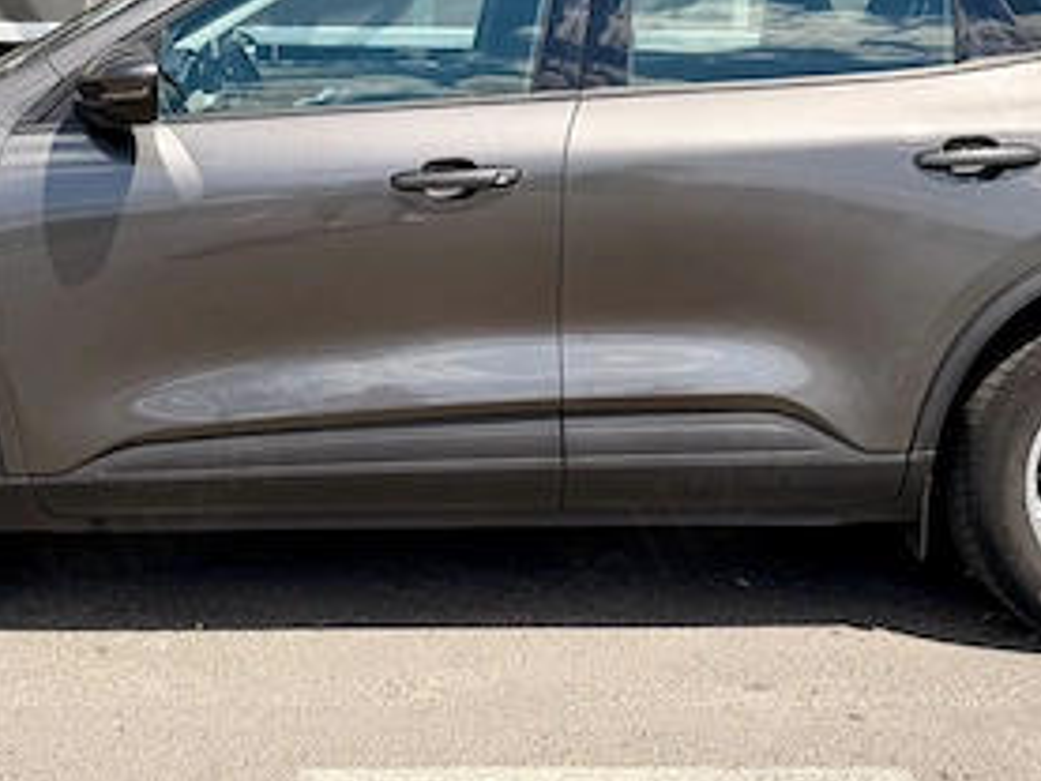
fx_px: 1564
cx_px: 428
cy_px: -11
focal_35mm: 52
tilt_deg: +0.8
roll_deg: -1.1
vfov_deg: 26.5
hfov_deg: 36.7
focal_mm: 6.76
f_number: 1.78
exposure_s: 1/3145
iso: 80
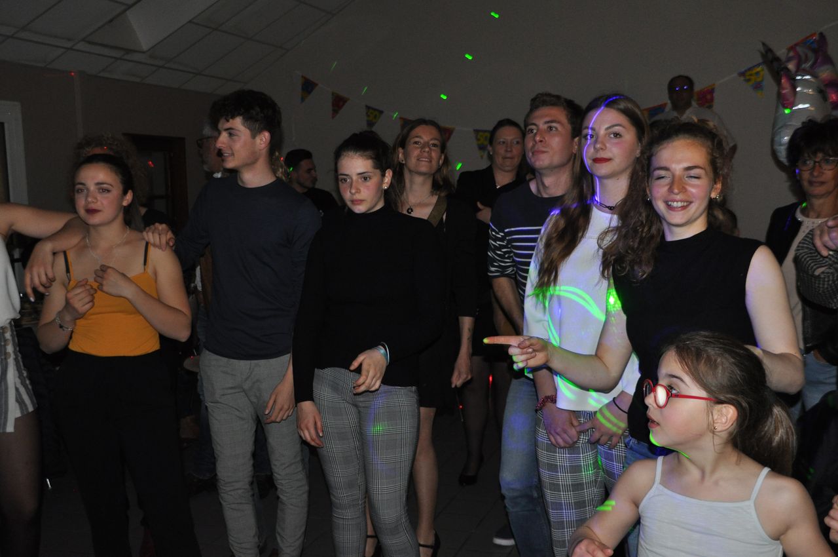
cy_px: 278
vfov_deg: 29.8
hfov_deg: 43.7
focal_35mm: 45
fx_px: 1046
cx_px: 419
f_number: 4.2
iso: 800
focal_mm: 30
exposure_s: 1/60
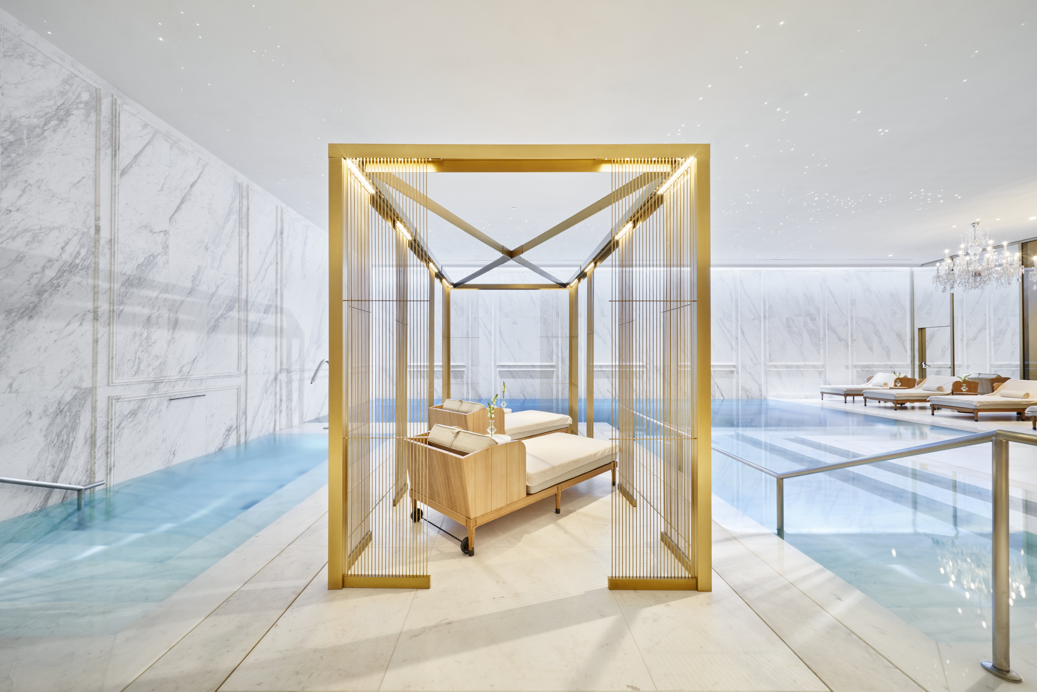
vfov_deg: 90.0
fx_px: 346
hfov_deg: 112.6
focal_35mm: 12
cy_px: 346
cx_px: 518
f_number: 11
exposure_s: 1
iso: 200
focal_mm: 12
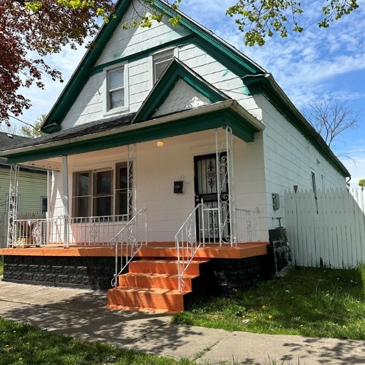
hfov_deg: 55.6
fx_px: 346
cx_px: 181
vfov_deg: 55.6
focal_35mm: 29
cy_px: 184
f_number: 1.78
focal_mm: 6.86
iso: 80
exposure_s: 1/4184
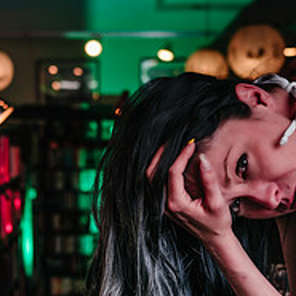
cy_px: 220
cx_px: 86
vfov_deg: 14.1
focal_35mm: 123
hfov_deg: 14.1
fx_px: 1190
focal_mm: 46
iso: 64
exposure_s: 1/80
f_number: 4.5
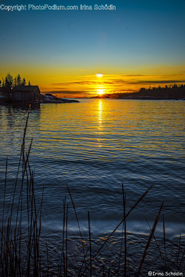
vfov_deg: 54.4
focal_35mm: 35
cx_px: 92
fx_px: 269
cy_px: 138
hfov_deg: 37.9
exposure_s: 1/30
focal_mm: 35
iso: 100
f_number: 22
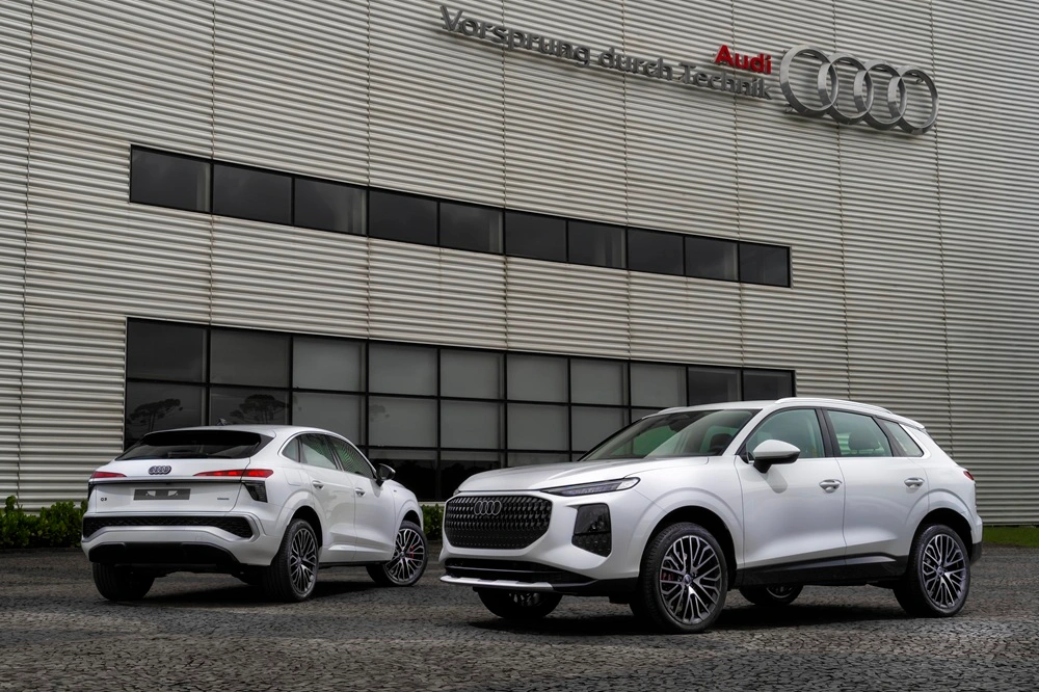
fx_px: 1125
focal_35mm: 39
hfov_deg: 49.6
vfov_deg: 34.2
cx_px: 520
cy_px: 346
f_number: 9
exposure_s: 1/125
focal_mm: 39
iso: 250
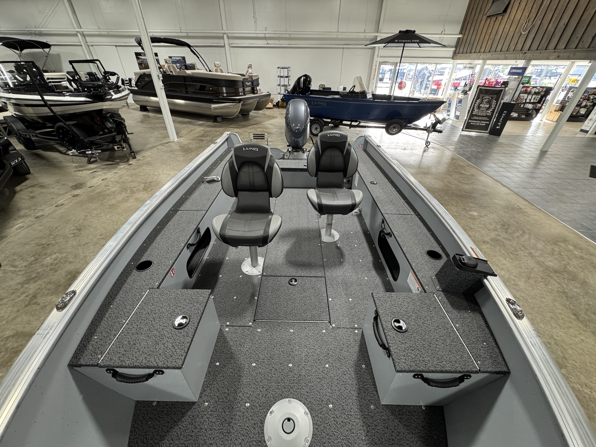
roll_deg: -0.7
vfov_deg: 85.7
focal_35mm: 14
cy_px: 224
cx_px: 298
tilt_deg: -34.6
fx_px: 241
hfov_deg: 102.1
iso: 320
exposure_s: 1/120
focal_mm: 2.22
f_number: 2.2
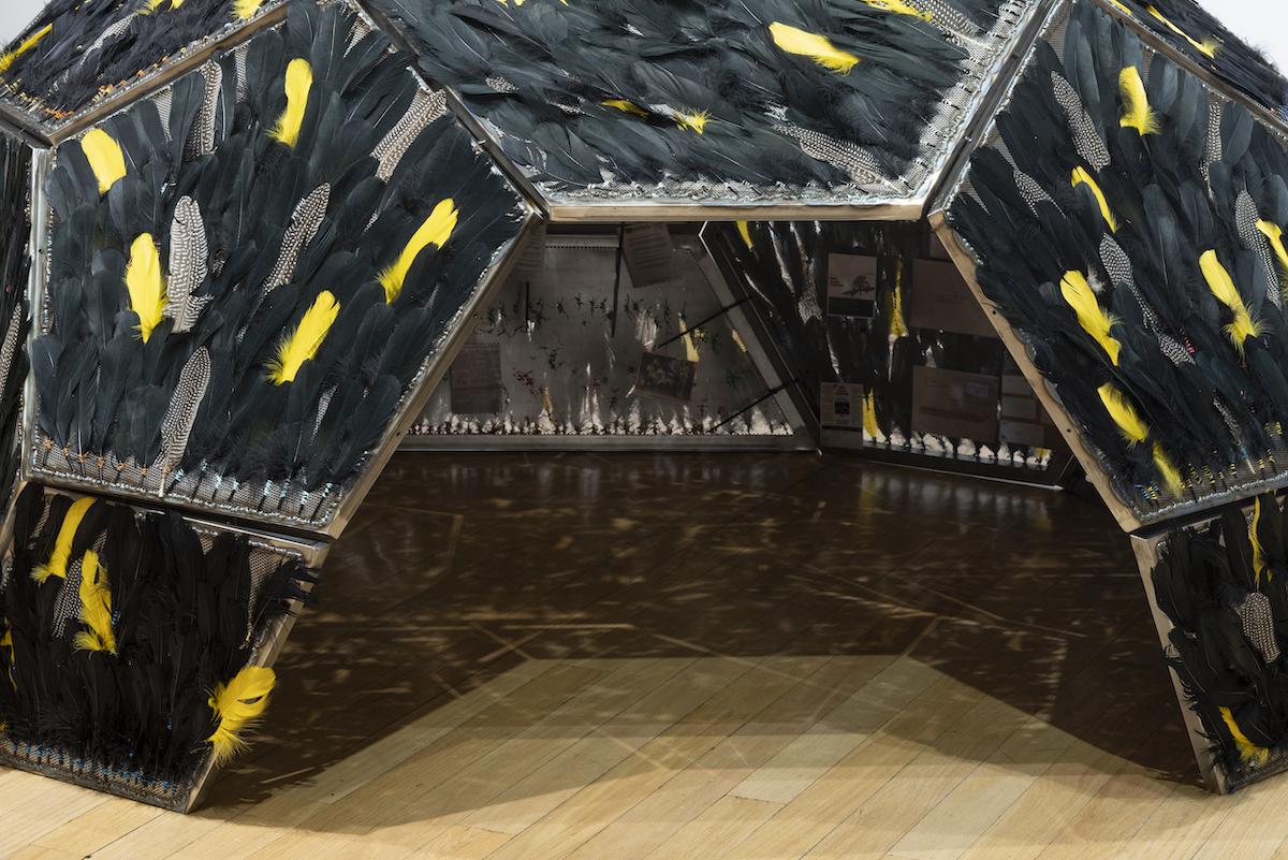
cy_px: 430
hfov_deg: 22.6
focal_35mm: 90
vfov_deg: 15.2
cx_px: 644
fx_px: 3221
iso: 100
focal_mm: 90
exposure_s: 3.2
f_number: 11
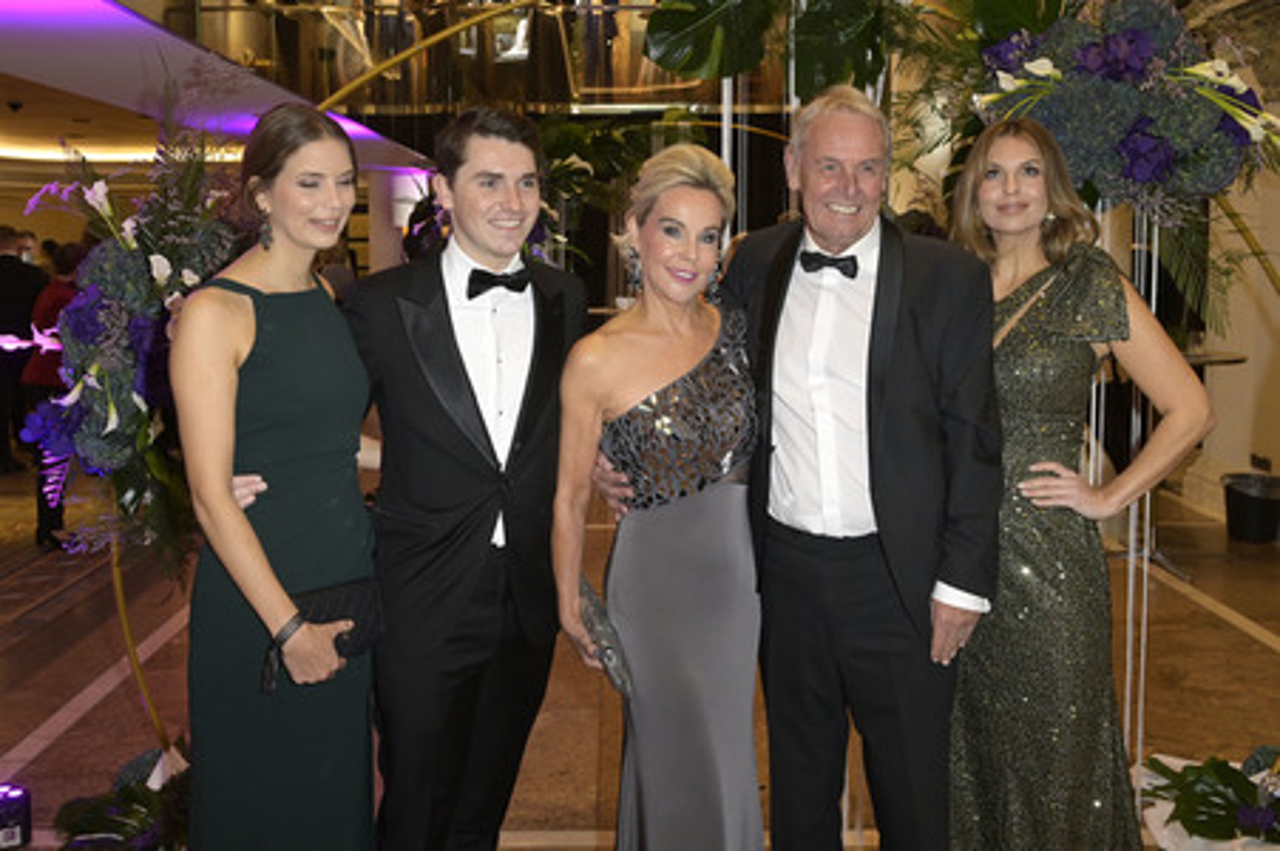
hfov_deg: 58.8
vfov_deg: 41.1
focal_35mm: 32
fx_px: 1137
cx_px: 640
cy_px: 426
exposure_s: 1/80
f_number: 5.6
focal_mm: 32
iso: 2500
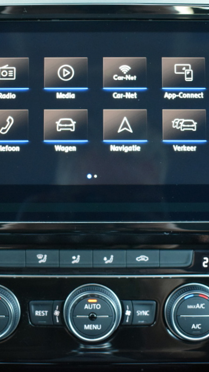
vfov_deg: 35.0
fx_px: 589
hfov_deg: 20.1
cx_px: 94
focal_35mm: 60
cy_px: 184
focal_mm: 25
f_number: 4
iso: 2500
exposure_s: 1/60
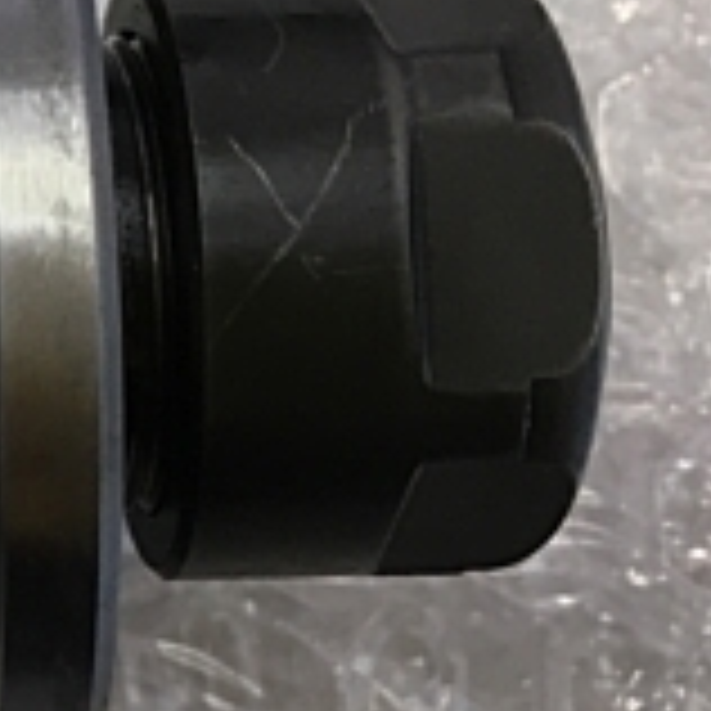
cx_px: -567
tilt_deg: -76.0
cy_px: 198
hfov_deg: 14.7
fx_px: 2417
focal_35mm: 104
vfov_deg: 16.7
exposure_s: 1/40
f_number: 2.2
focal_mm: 4.15
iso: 25
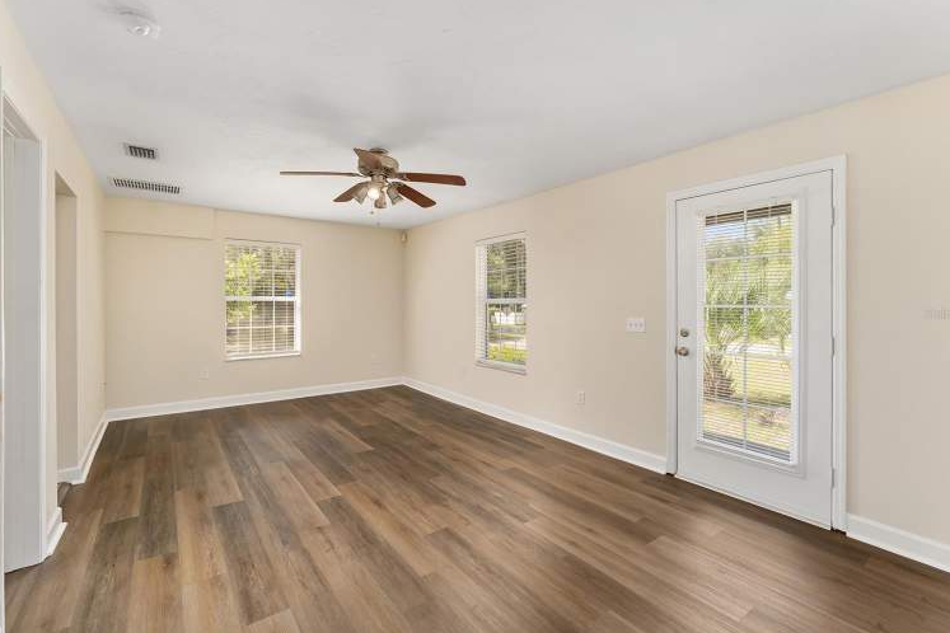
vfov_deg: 77.3
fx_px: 396
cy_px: 313
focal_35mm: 15
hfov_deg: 100.4
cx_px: 473
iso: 1250
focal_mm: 14
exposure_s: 1/30
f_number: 7.1
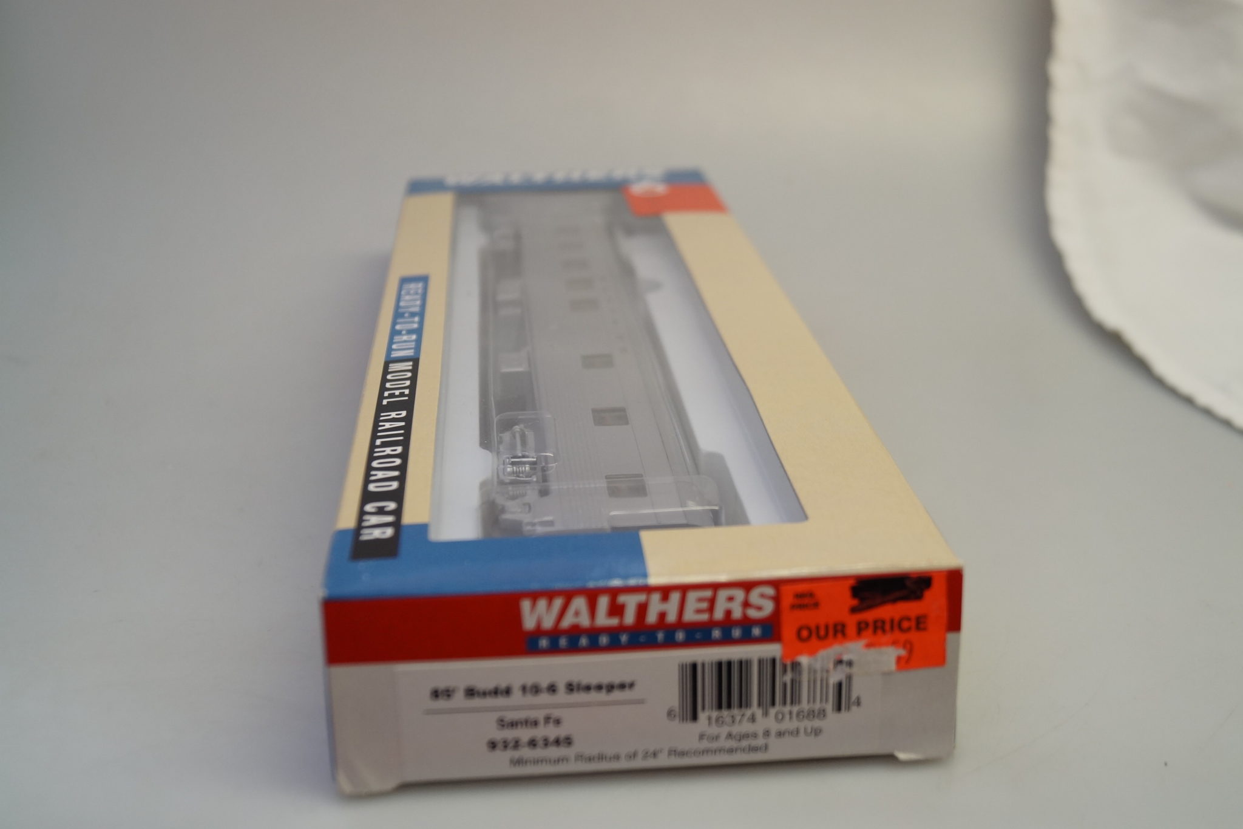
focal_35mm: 42
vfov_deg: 31.9
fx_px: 1450
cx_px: 622
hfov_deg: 46.4
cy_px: 414
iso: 400
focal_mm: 28
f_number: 4.5
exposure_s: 1/160
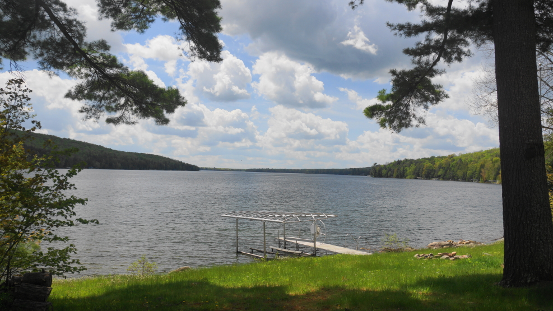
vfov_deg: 33.7
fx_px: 513
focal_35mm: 35
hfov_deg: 56.6
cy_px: 145
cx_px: 278
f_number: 8
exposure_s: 1/250
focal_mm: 22
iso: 100
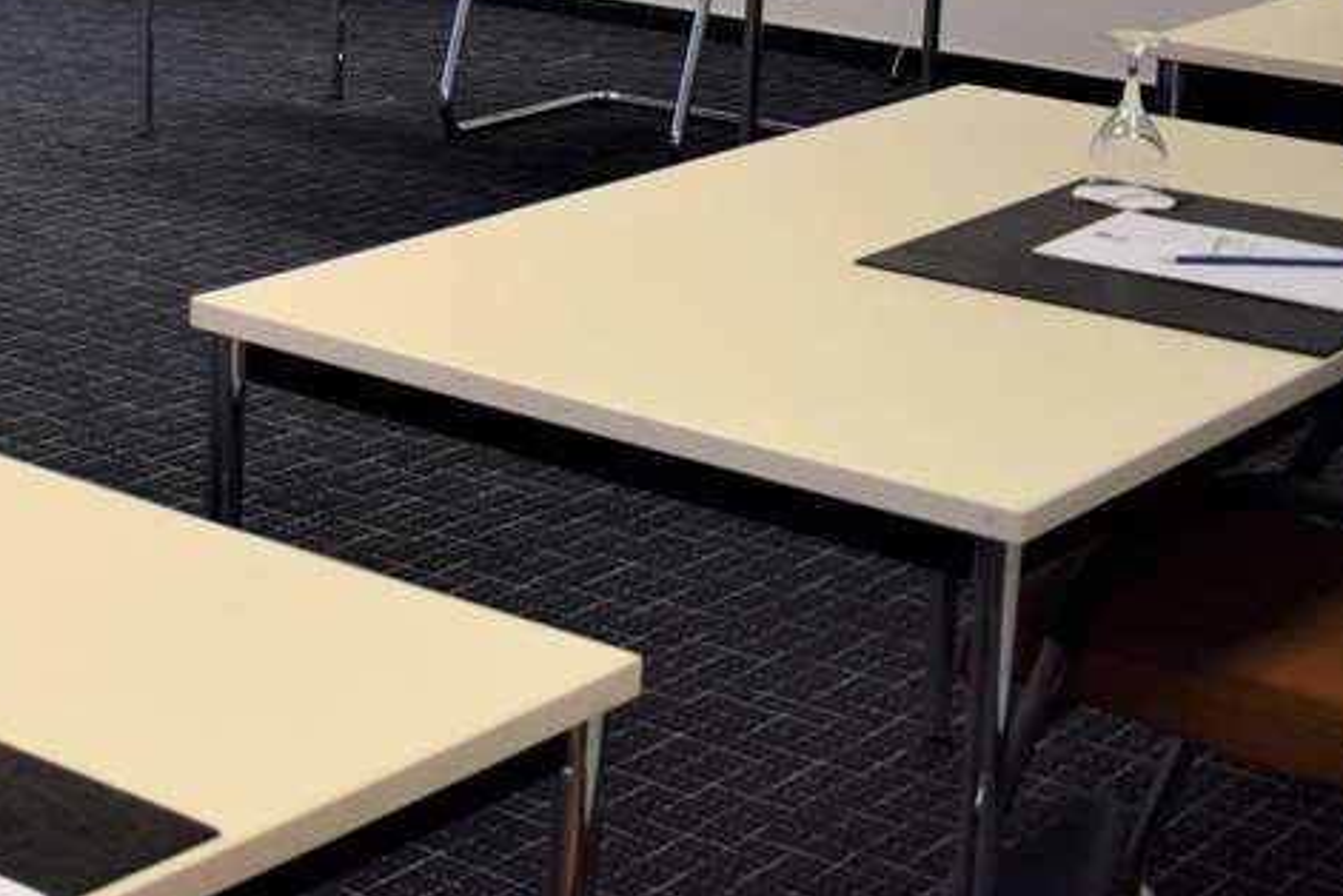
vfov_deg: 14.8
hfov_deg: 20.7
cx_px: -582
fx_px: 3208
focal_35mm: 86
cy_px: -437
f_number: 4.5
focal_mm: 18
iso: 400
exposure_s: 1/80
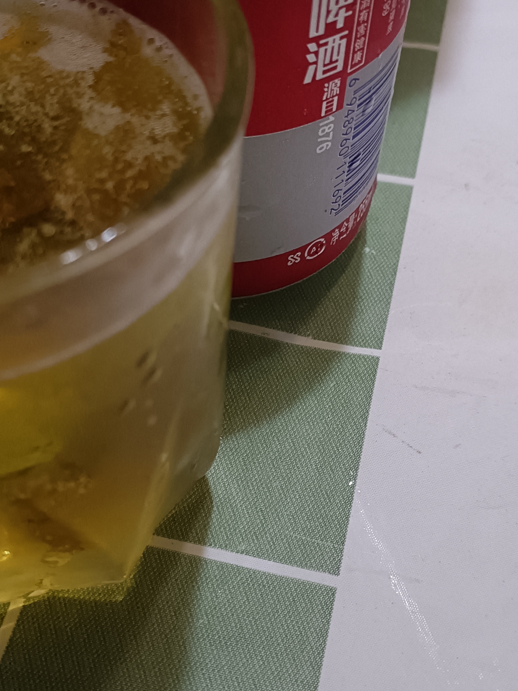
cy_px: 387
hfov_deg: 29.6
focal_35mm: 49
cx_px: 227
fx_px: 978
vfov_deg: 38.9
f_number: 1.8
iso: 2281
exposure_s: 1/20
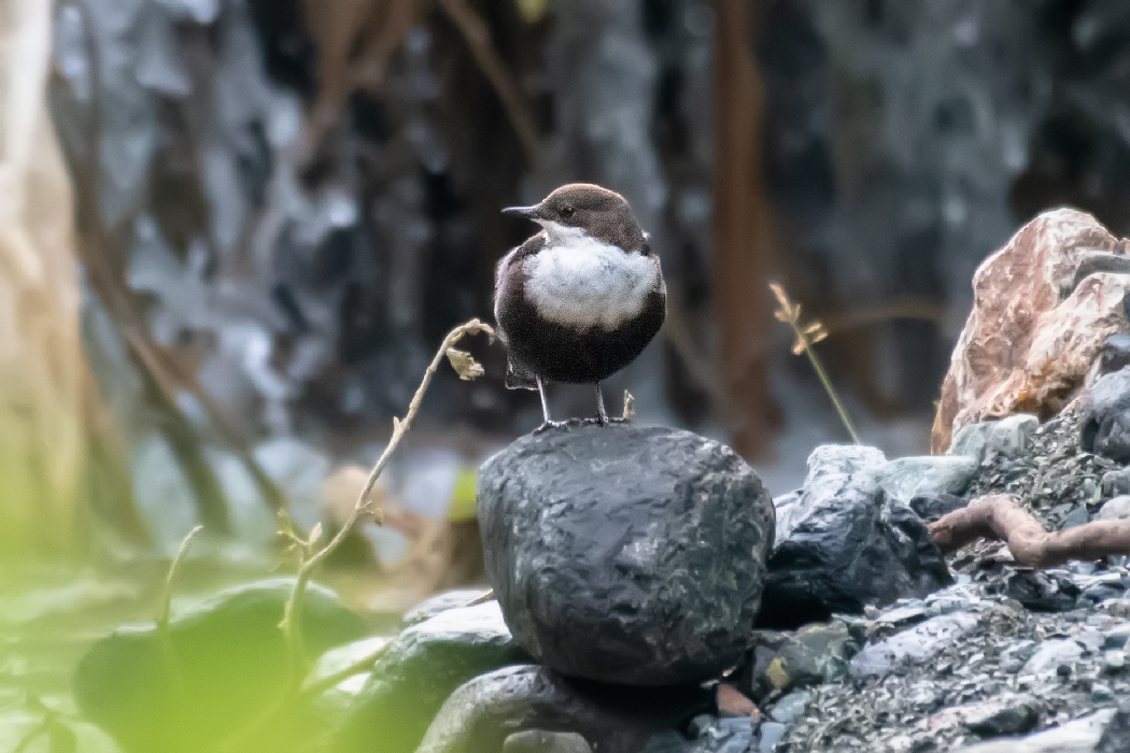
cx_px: 565
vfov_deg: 1.9
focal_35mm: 720
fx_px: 22598
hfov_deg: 2.9
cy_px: 376
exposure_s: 1/400
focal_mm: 480
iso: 5000
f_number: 5.6
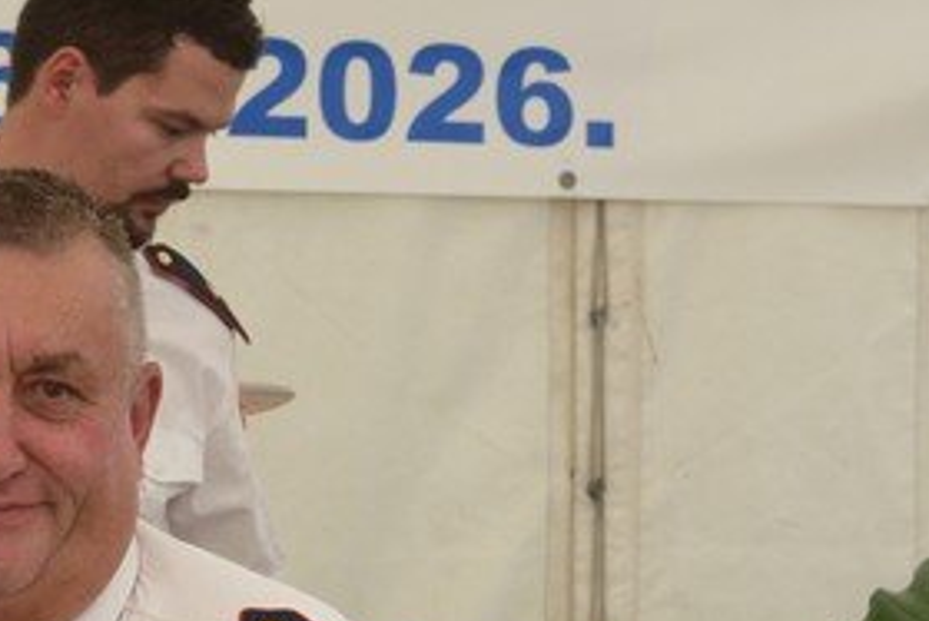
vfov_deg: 5.9
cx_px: -36
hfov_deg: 8.7
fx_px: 6041
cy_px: 691
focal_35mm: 234
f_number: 11
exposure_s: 1/500
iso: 2000
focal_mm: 78
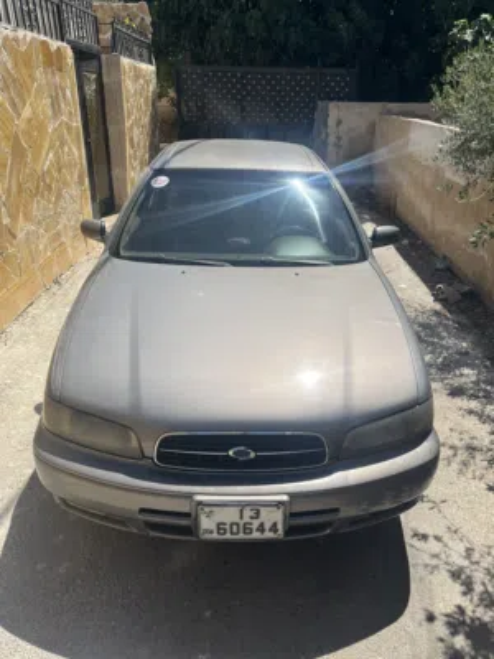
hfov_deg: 53.1
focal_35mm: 26
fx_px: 495
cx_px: 247
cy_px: 330
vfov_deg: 67.3
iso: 50
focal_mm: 5.1
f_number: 1.6
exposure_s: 1/4651
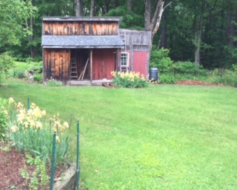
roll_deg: -0.8
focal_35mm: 42
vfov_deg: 35.3
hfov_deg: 42.7
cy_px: 62
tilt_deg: -4.7
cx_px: 64
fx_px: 295
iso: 32
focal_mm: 4.15
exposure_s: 1/120
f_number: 2.2
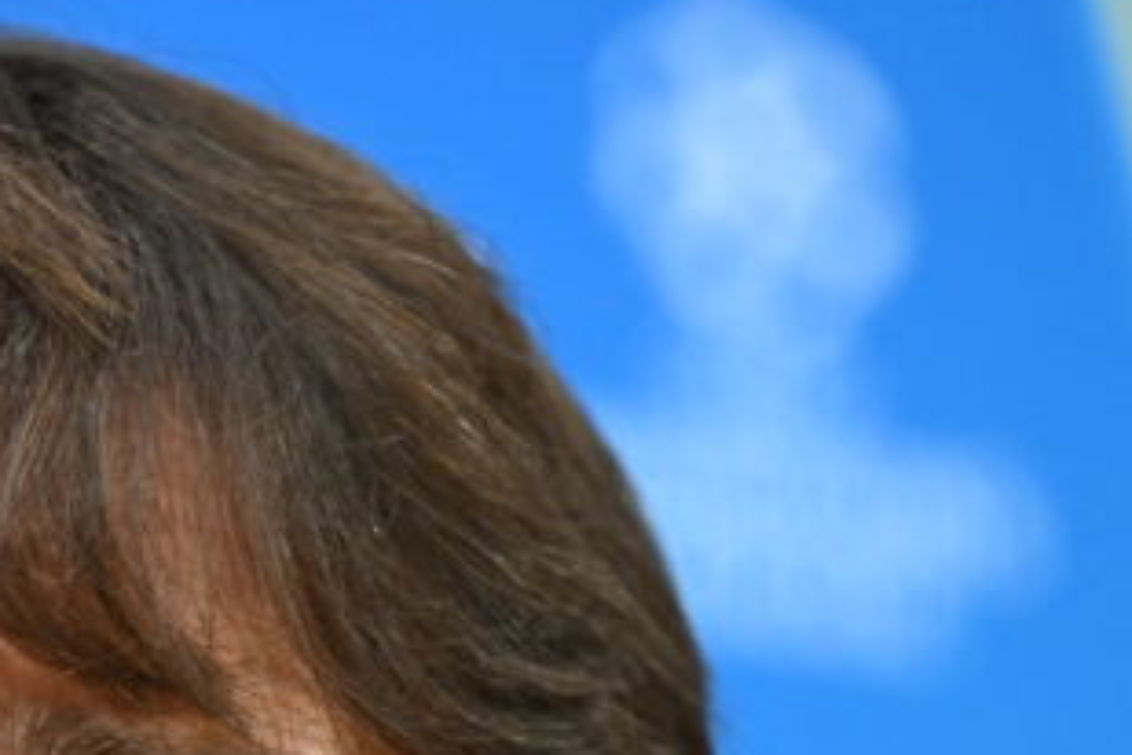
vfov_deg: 2.7
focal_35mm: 514
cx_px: -154
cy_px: 1197
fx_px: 16161
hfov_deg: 4.0
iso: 2500
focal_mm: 155
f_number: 3.2
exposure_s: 1/250
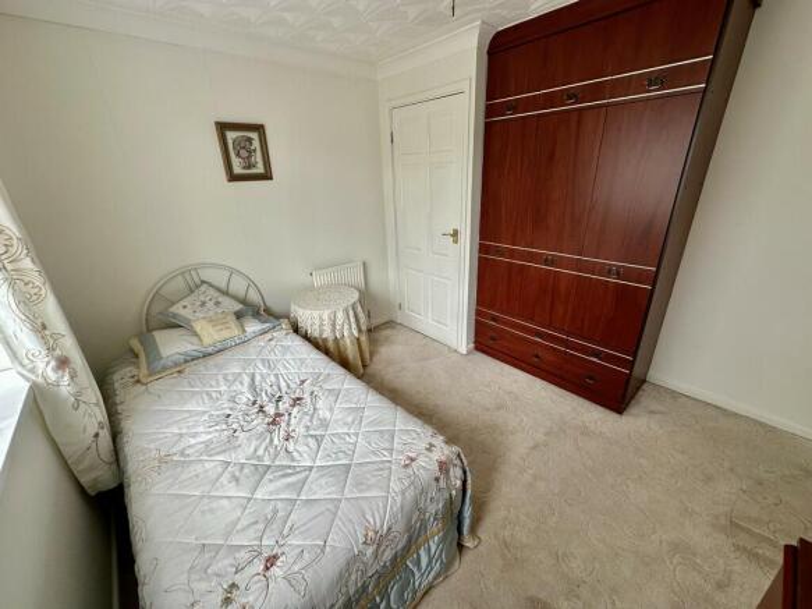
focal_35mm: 14
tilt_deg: -23.5
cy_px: 304
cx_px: 406
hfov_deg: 102.1
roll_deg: +2.2
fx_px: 328
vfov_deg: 85.7
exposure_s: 1/138
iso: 40
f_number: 2.2
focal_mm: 2.22
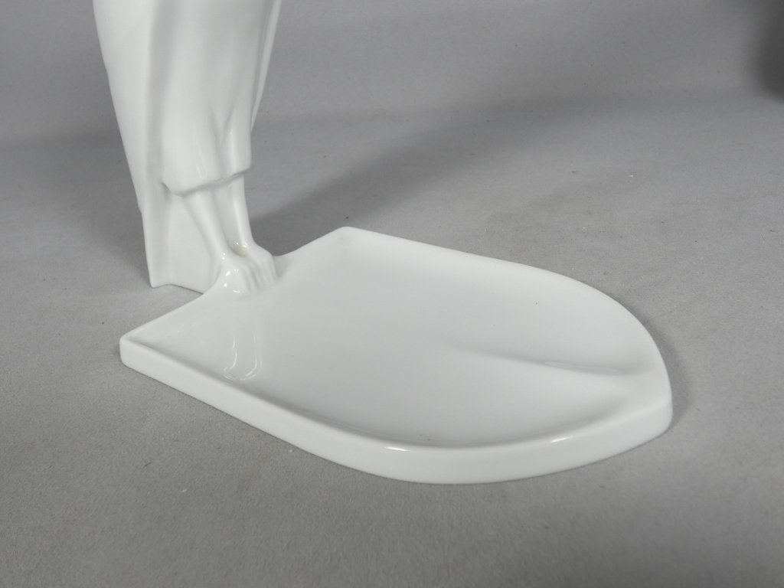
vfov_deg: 46.8
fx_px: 679
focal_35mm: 30
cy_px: 294
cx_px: 392
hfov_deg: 60.0
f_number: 3.3
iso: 100
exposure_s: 1/80
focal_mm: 5.3
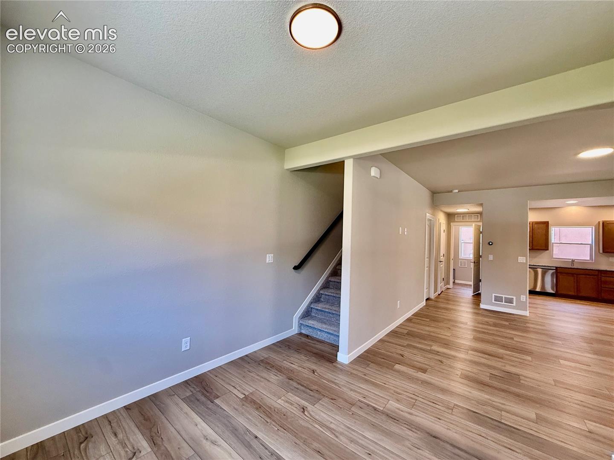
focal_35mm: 14
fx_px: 248
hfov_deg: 102.1
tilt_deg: +2.5
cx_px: 307
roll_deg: -2.5
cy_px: 230
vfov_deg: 85.7
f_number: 2.2
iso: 200
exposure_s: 1/120
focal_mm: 2.22
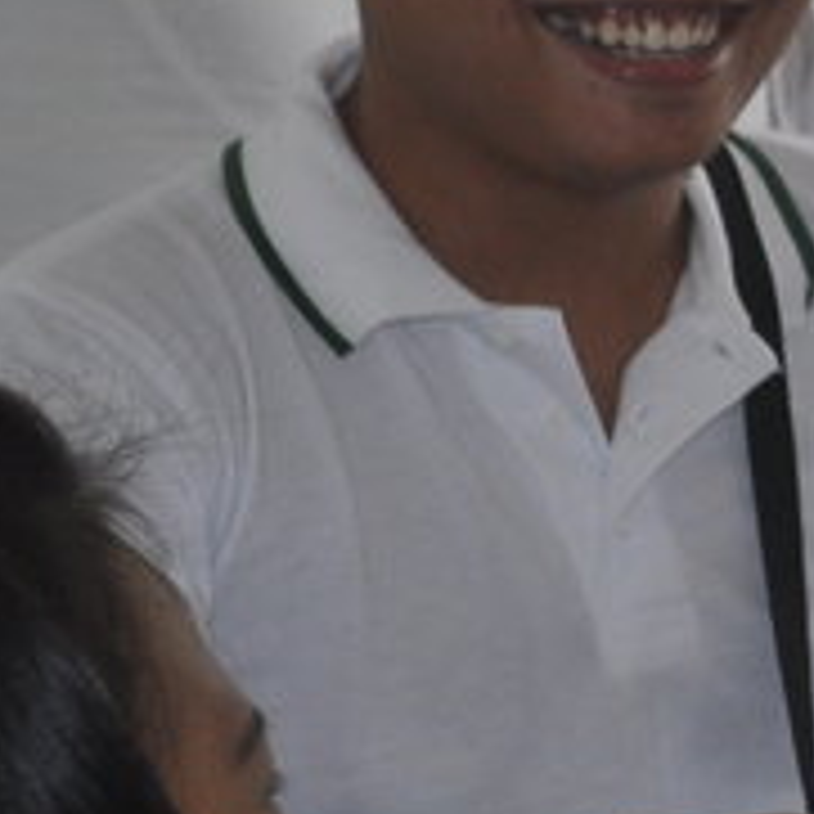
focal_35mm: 332
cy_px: 495
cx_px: 2051
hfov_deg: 5.1
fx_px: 8833
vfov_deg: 5.3
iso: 500
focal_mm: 46
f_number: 5.3
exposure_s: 1/125
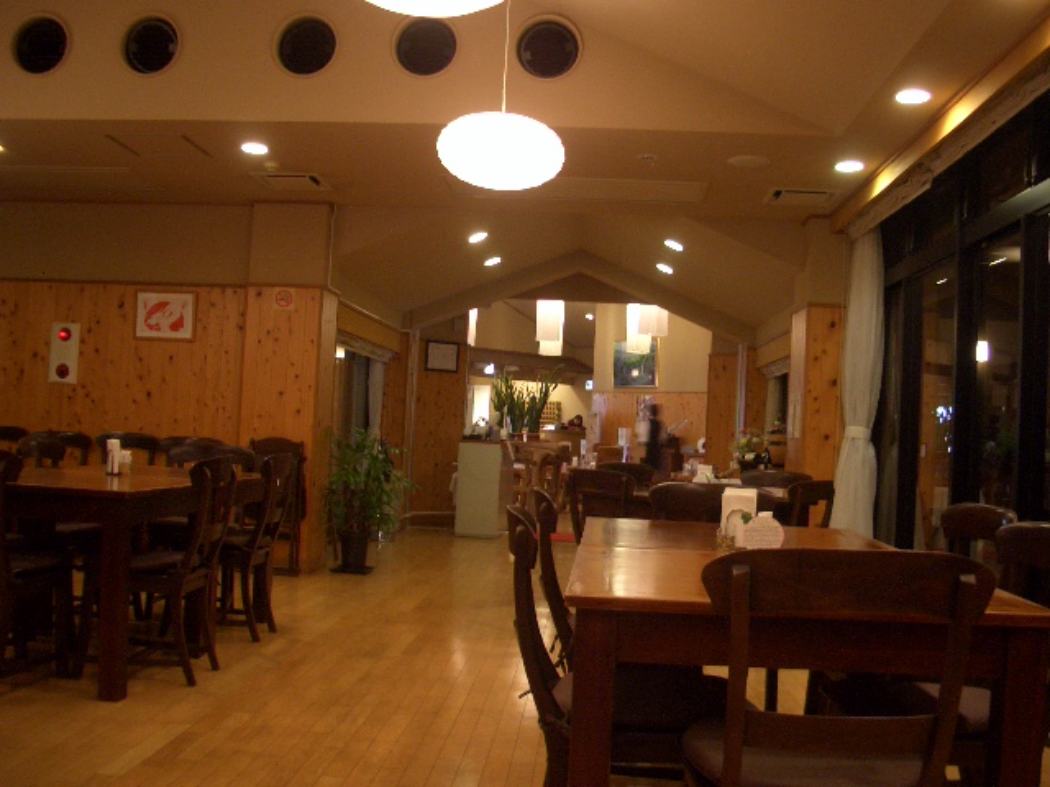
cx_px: 525
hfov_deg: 52.6
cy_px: 394
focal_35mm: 35
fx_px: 1062
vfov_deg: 40.7
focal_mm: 5.8
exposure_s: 1/8
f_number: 2.6
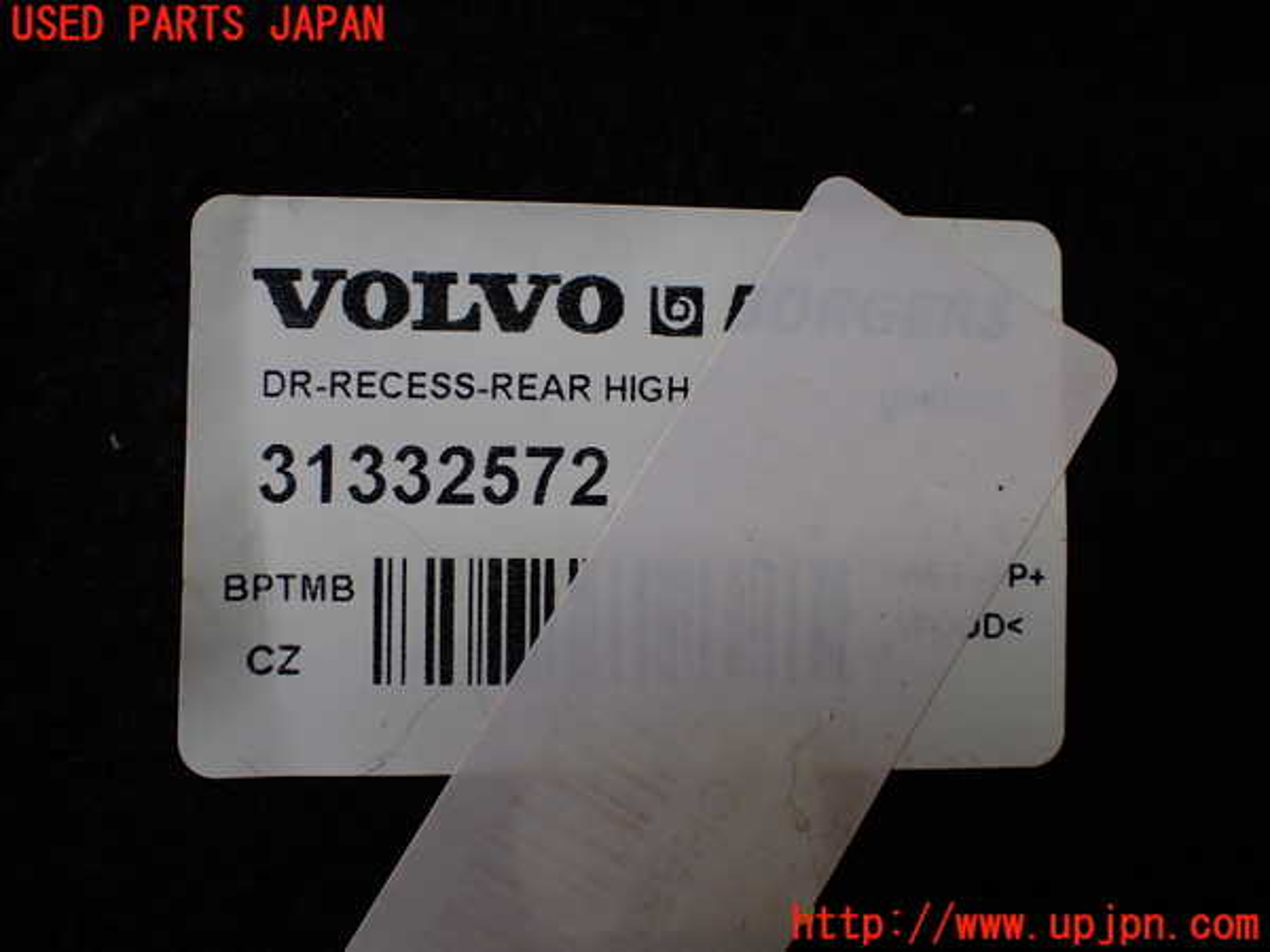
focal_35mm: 30
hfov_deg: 60.0
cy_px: 476
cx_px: 635
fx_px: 1101
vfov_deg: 46.8
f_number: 2.3
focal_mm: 5.4
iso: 100
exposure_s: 1/200
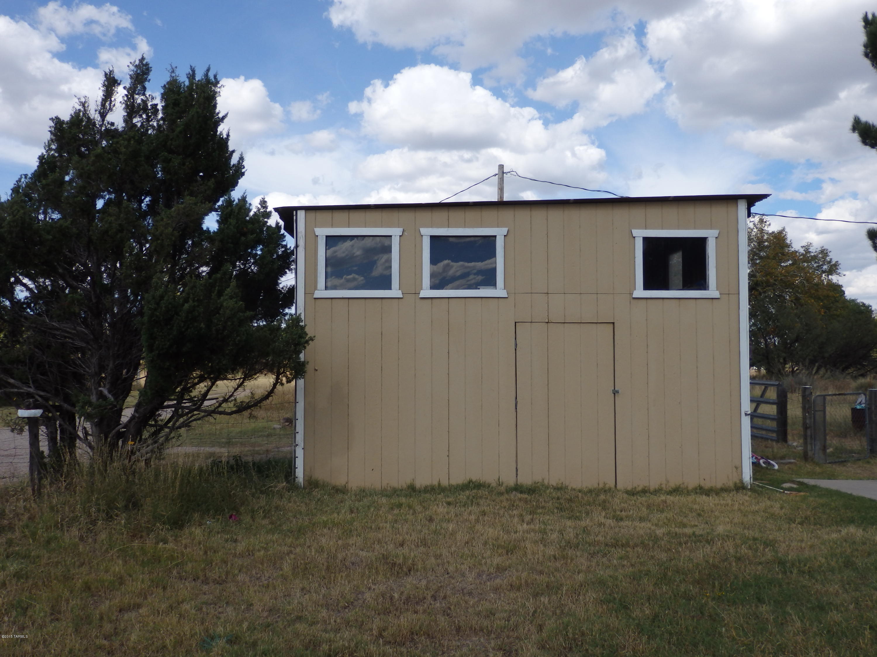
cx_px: 438
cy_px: 328
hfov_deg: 60.0
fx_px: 760
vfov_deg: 46.8
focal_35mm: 30
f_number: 9.4
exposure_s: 1/160
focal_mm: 5.5
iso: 100
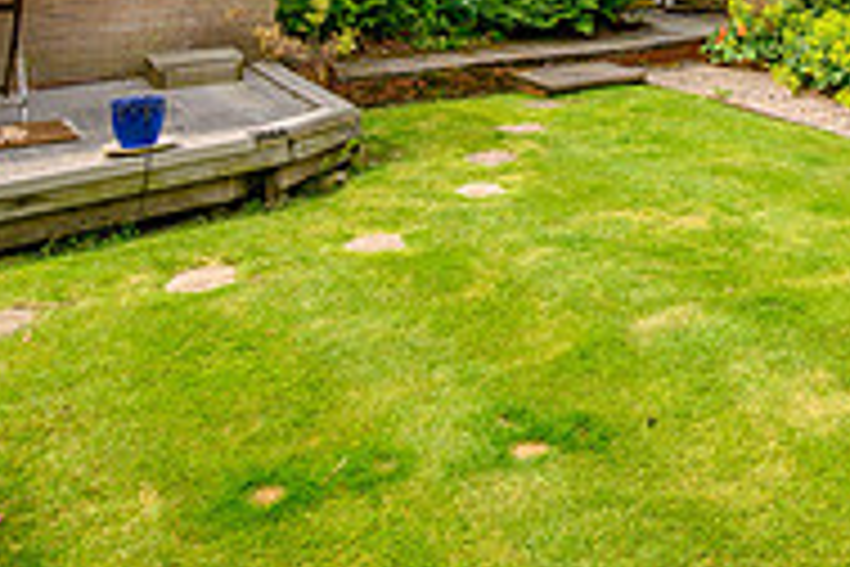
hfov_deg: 43.5
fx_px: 1015
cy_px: -106
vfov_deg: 27.6
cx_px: 670
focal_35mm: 43
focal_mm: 14
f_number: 11
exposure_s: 1/200
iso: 100
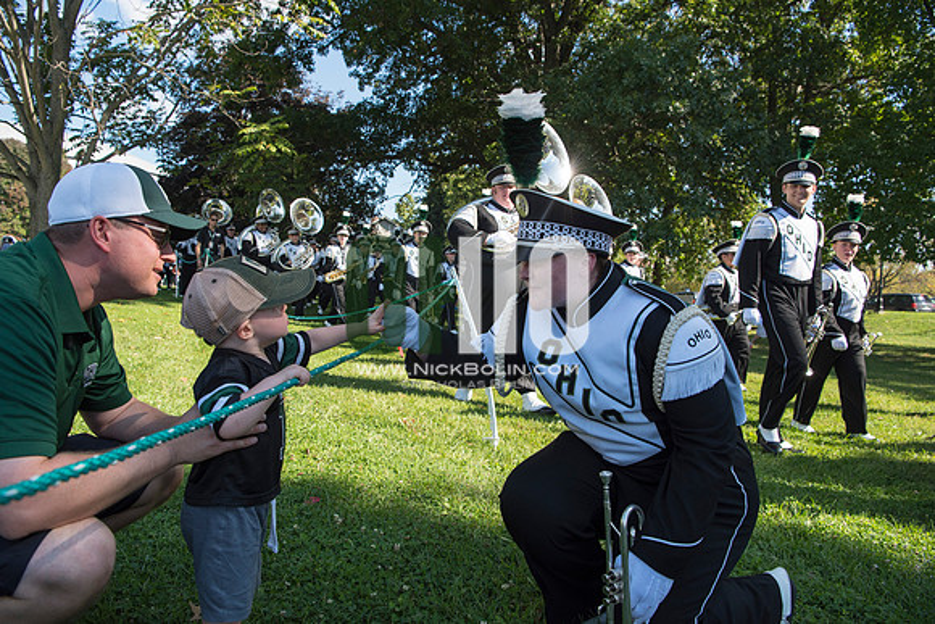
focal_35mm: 24
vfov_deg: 53.2
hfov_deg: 73.7
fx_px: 623
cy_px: 312
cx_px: 468
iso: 200
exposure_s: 1/800
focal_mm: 24
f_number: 5.6
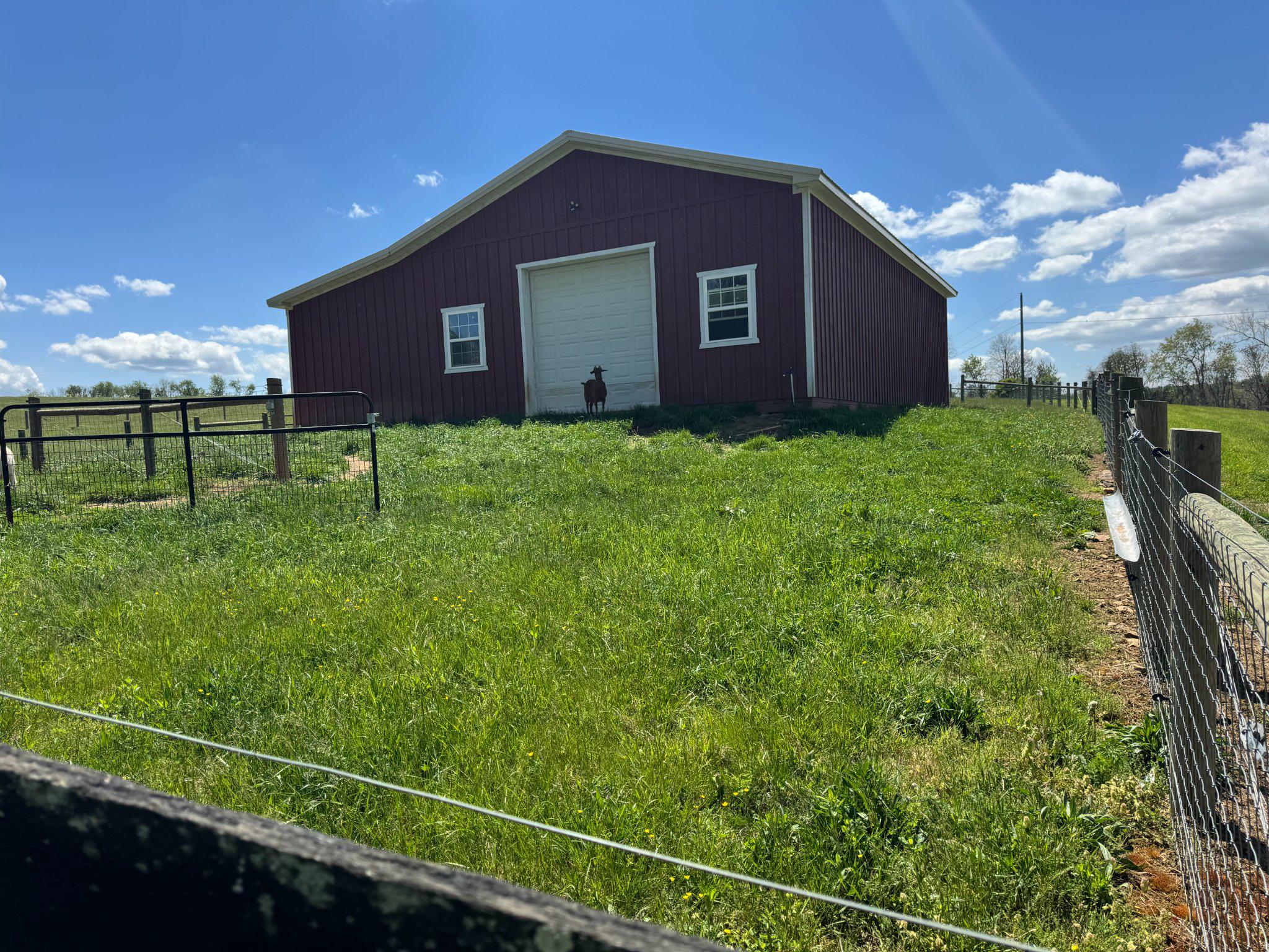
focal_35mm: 24
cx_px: 634
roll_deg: +2.8
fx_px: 880
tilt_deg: -3.1
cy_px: 476
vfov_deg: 56.8
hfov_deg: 71.6
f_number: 1.78
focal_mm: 6.76
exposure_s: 1/4608
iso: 80
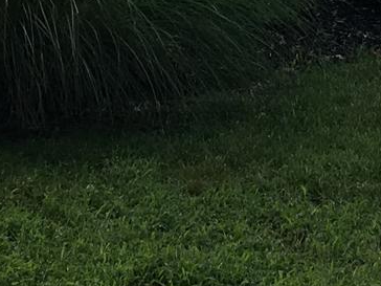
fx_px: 1794
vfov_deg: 8.3
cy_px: -424
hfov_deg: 12.1
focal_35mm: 163
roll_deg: +2.2
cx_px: 162
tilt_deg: +8.4
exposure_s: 1/146
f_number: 2.2
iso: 25
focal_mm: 4.15
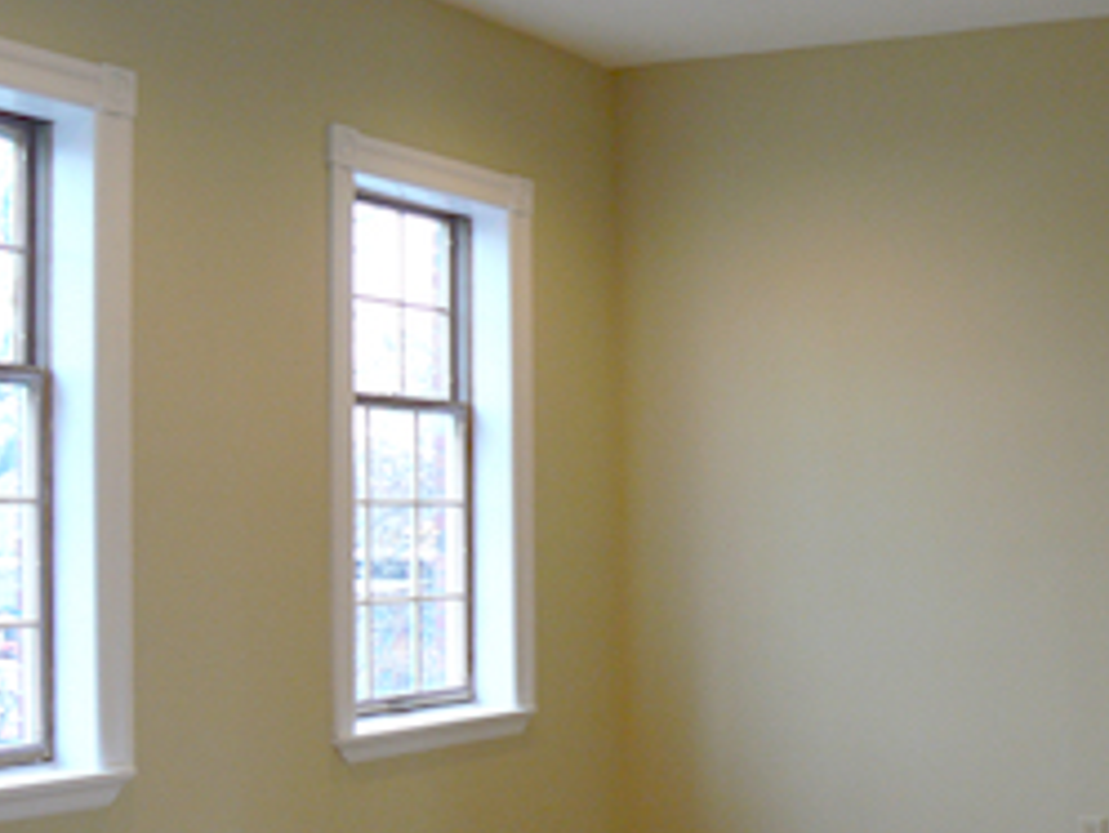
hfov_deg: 36.8
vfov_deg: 28.0
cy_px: 521
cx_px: 521
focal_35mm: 52
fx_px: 1667
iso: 160
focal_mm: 6
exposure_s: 1/30
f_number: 2.8
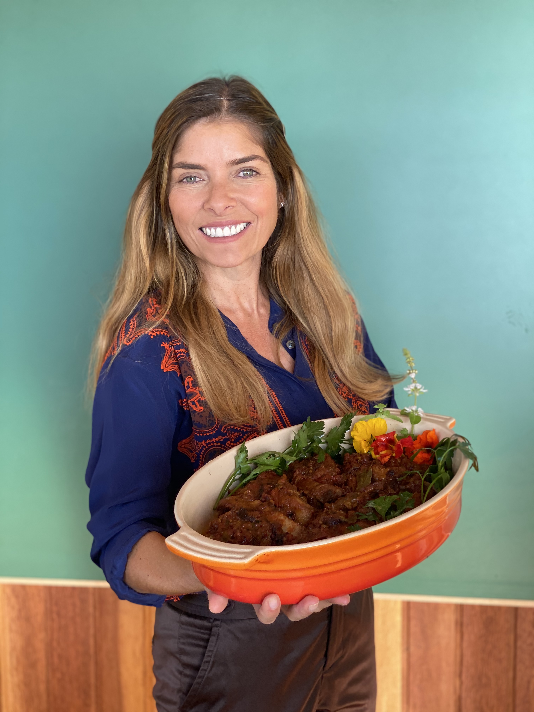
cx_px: 267
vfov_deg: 36.8
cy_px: 356
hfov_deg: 28.0
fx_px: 1070
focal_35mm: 52
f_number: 2
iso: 50
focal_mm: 6
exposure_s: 1/122
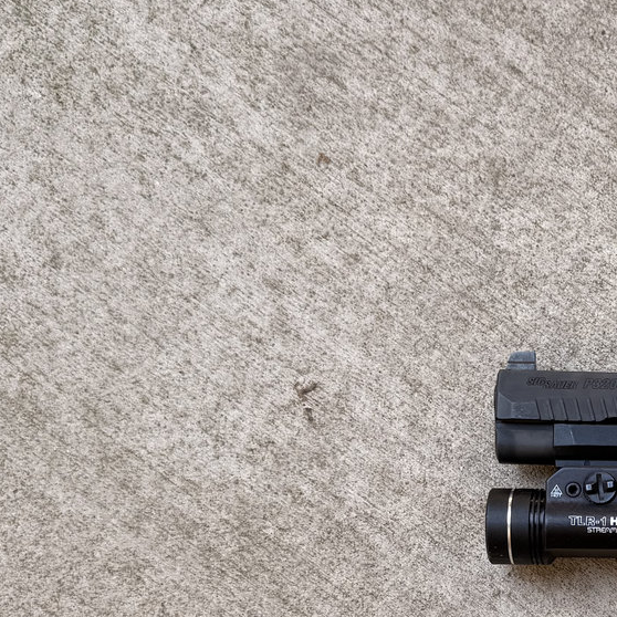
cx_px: 723
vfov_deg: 23.0
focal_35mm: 73
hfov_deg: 22.0
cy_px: 563
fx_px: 1472
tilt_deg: -84.9
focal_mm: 6.76
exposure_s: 1/491
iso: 80
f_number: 1.78
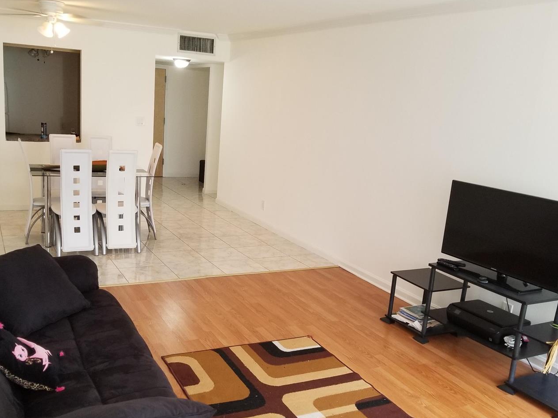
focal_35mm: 33
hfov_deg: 55.4
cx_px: 269
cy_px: 236
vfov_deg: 42.8
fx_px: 532
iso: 160
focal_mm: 4.25
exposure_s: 1/40
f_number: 1.7
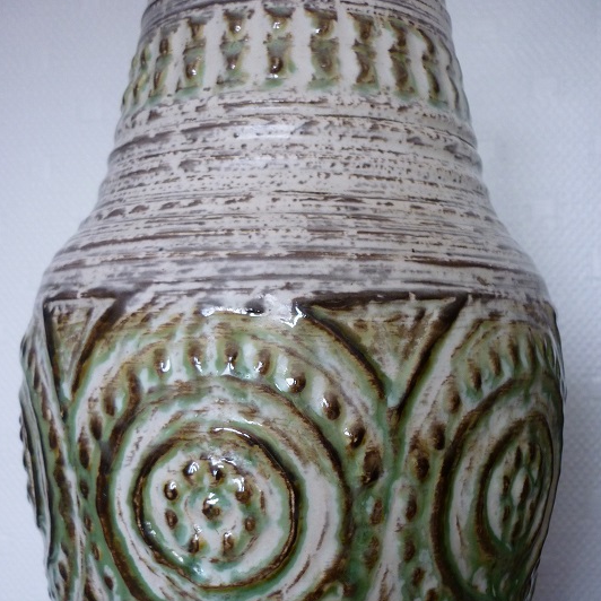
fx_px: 786
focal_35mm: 40
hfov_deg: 41.9
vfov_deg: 41.4
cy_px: 394
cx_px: 298
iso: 200
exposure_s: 1/30
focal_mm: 5.5
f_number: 2.8
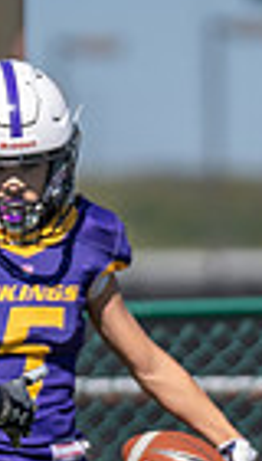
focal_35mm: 1224
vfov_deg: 1.8
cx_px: -16
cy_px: 354
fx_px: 15019
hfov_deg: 1.0
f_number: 2.8
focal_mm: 200
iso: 100
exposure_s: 1/2000
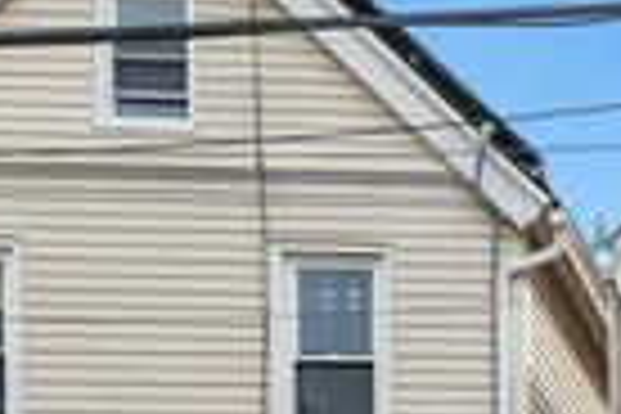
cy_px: 596
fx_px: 1811
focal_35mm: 105
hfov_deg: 16.9
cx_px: 1030
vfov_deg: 12.5
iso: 80
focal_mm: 29
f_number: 8
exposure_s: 1/200
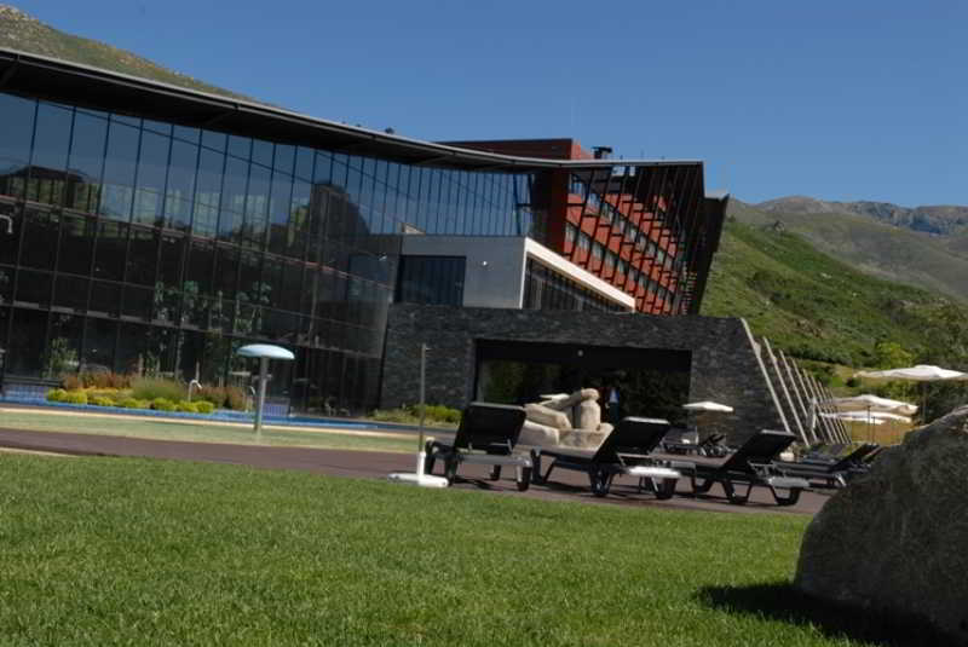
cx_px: 484
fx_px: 1050
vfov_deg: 34.3
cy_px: 324
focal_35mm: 39
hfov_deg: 49.5
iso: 160
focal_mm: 26
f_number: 11
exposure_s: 1/160
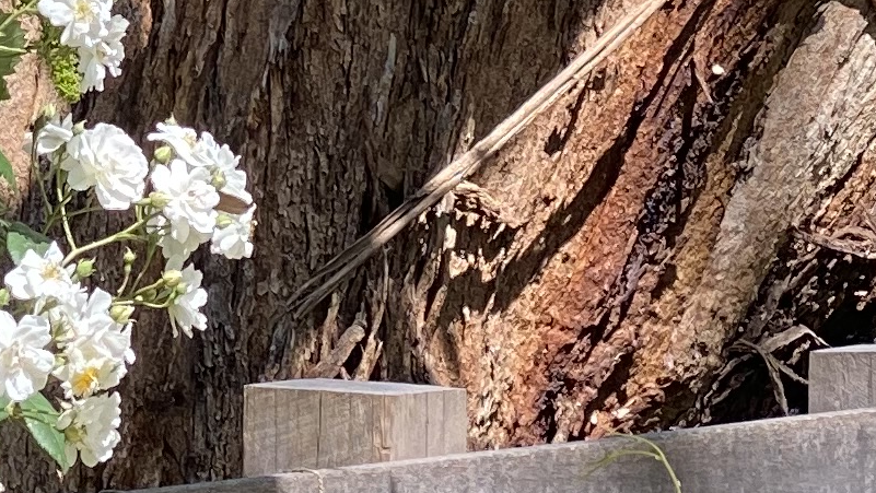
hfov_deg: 7.5
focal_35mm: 285
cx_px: -312
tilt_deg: +5.2
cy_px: -545
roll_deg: -2.1
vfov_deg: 4.2
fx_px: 6622
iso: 20
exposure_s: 1/180
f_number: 2
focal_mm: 6
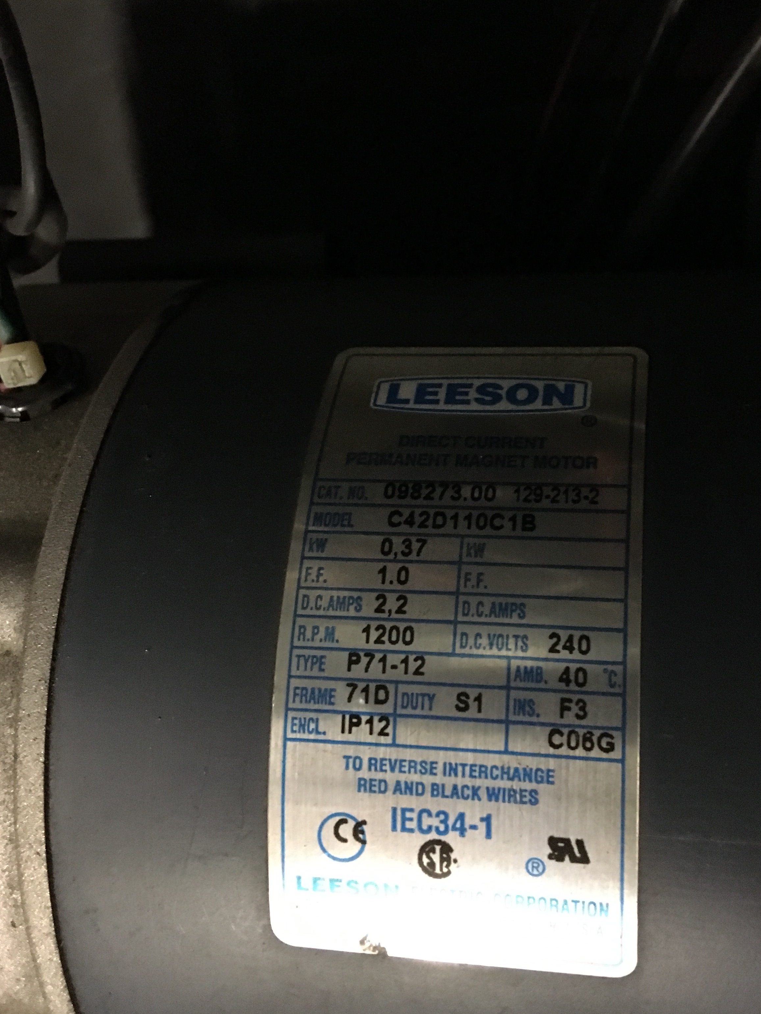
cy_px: 437
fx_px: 1114
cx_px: 456
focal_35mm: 38
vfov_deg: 48.8
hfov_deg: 37.6
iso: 320
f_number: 2.2
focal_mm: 4.15
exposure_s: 1/17
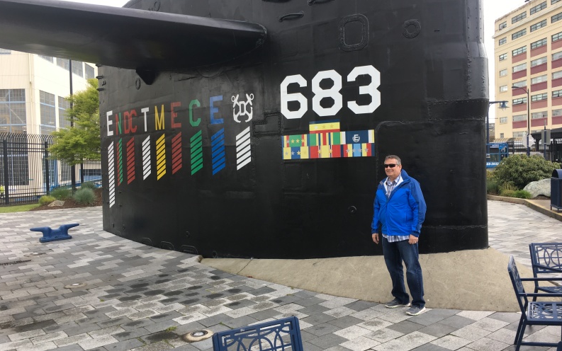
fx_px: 475
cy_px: 166
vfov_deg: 40.6
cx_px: 279
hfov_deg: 61.2
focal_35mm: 31
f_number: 2.2
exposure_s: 1/143
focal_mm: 4.15
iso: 25
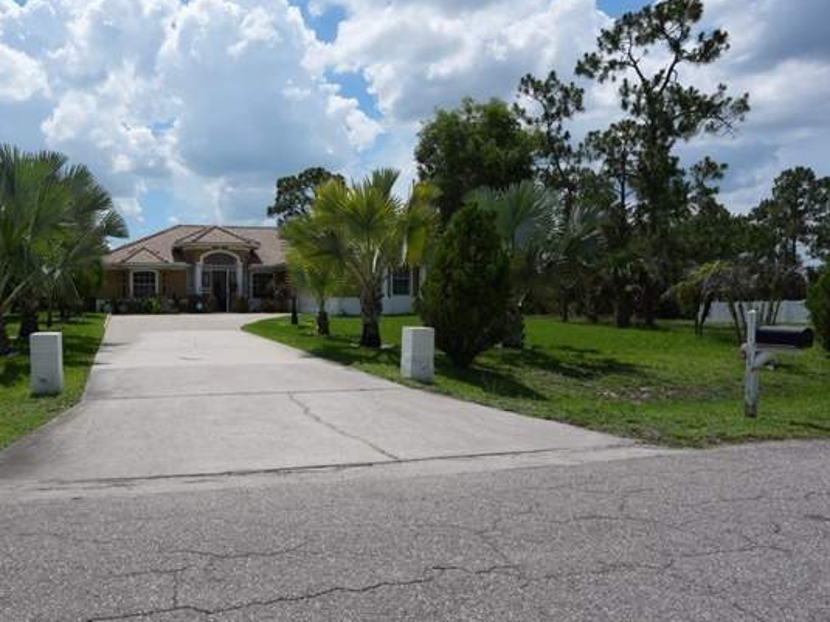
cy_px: 329
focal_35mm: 23
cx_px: 236
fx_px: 551
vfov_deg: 58.8
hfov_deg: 70.3
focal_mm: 16
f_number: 8
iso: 100
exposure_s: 1/500
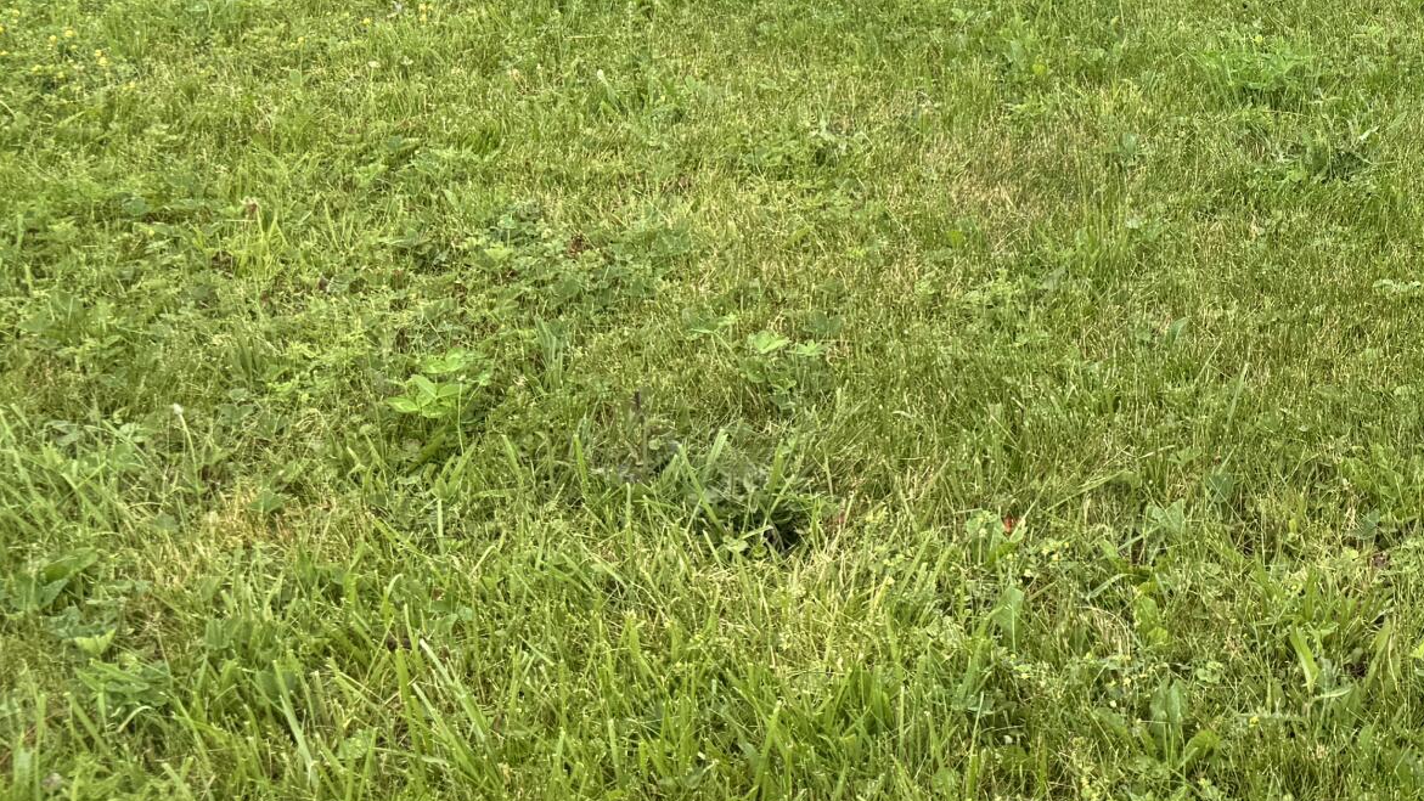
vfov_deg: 17.5
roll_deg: -0.8
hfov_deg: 27.2
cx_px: 1764
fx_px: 2530
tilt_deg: -10.6
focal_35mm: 67
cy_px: -35
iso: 80
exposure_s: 1/900
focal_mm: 6.76
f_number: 1.78
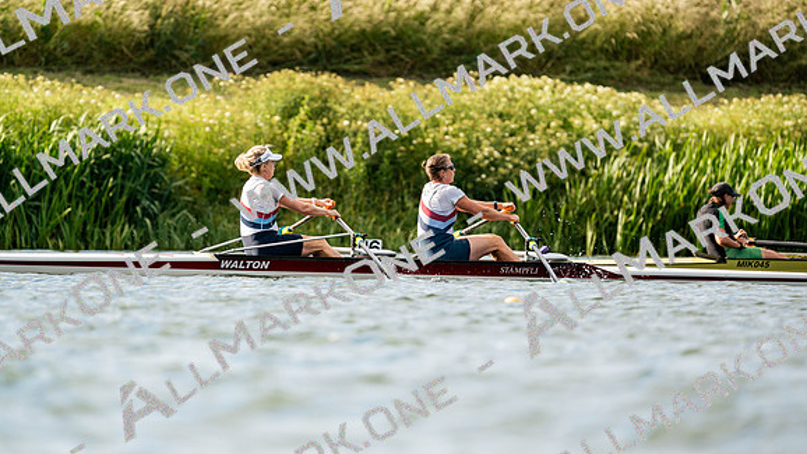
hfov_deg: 3.4
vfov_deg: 1.9
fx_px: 13501
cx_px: 404
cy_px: 226
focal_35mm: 631
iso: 400
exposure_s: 1/2000
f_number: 6.3
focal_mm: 600
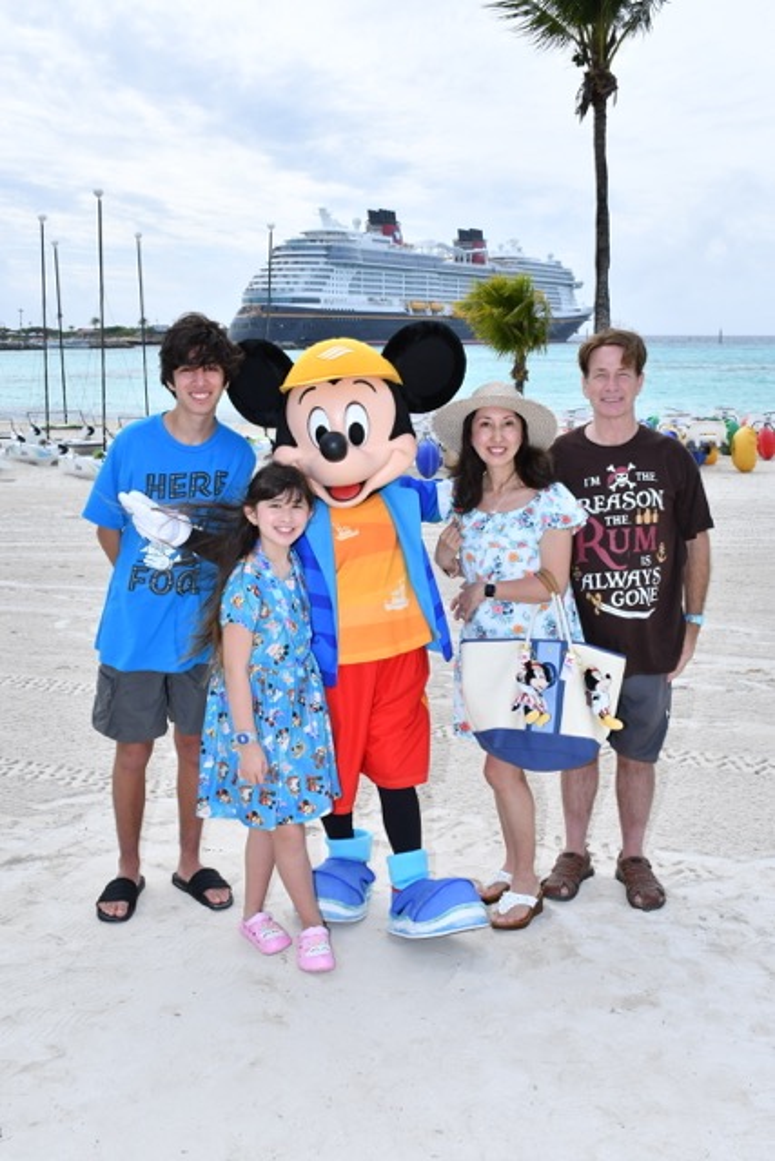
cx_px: 388
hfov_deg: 38.9
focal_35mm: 34
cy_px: 580
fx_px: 1097
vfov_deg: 55.8
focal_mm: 23
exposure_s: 1/250
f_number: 11
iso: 200
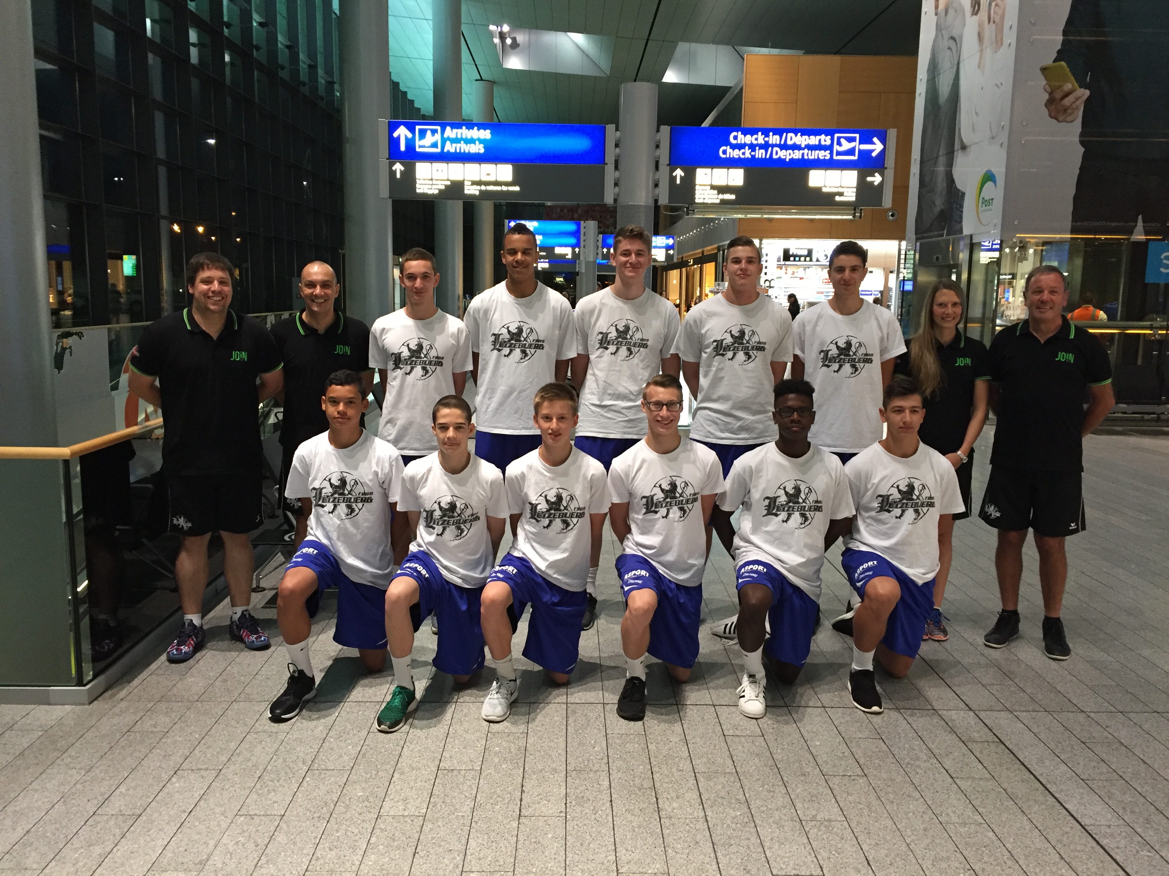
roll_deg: -2.0
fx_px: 979
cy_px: 438
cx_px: 584
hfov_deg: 61.7
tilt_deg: -8.9
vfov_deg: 48.2
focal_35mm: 29
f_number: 2.2
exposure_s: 1/33
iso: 200
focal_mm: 4.15
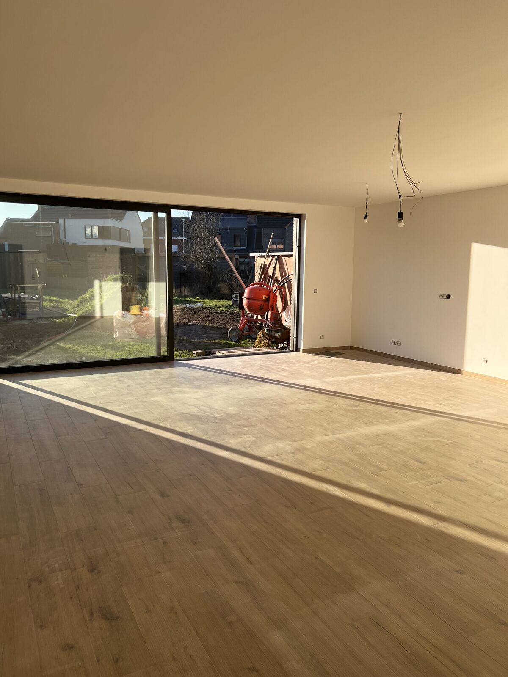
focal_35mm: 26
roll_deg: -0.4
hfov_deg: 53.1
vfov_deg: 67.3
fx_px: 509
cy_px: 338
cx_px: 254
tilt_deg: -7.0
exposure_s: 1/1311
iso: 50
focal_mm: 5.7
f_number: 1.5
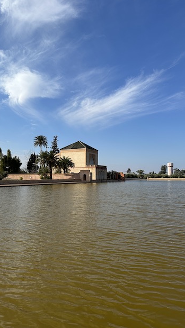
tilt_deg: +1.9
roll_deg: +0.7
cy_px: 162
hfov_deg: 42.7
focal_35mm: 27
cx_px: 73
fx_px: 235
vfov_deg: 69.8
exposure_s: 1/5525
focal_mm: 6.86
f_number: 1.78
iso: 80
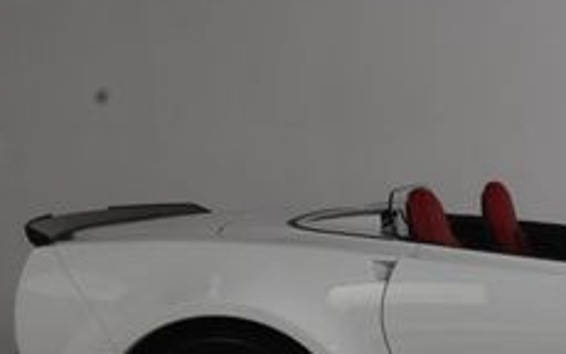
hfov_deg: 22.8
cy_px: 332
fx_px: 1312
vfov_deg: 15.2
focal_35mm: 85
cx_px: 640
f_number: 14
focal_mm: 20
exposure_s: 1/160
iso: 100
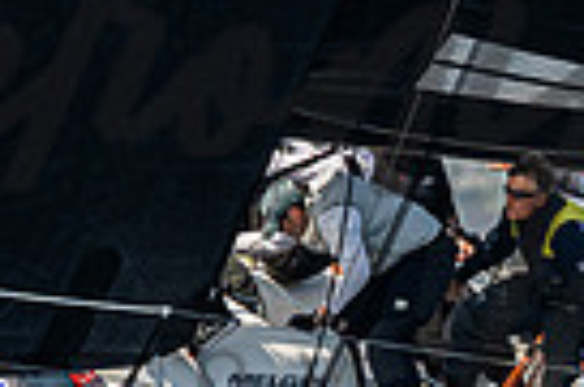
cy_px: 237
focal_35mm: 2342
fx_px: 37904
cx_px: 480
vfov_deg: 0.6
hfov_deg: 0.9
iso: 640
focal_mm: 400
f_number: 5.6
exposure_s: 1/4000
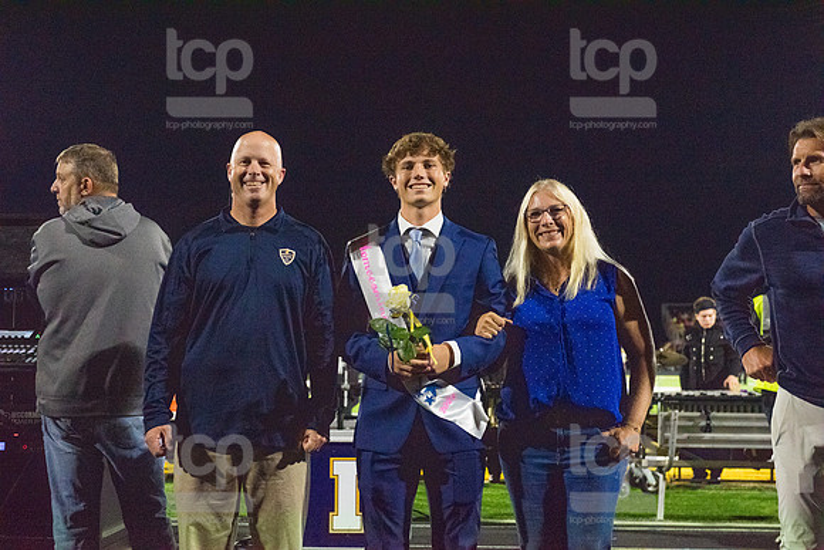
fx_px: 1419
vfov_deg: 21.9
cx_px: 412
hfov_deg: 32.4
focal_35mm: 62
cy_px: 275
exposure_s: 1/500
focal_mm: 62
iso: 8000
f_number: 5
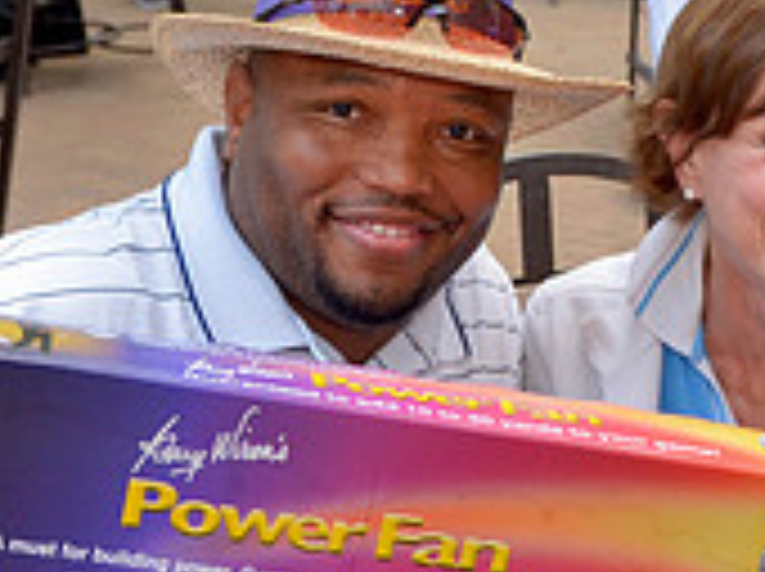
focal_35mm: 143
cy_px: 212
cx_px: 756
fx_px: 3148
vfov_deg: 10.4
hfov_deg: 13.7
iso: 360
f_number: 4
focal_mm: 29
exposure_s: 1/80
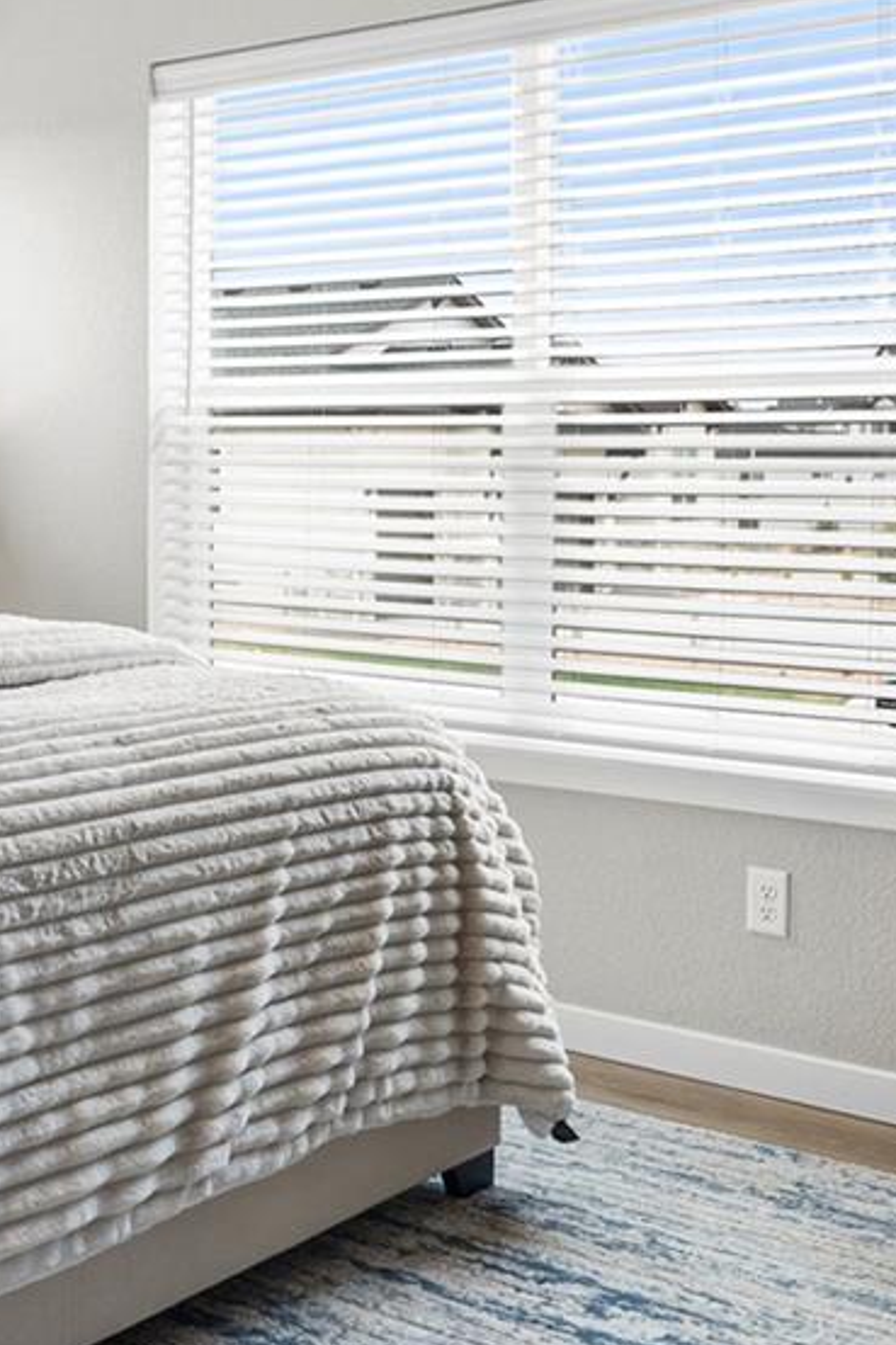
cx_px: 97
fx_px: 1942
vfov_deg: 37.9
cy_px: 481
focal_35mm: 52
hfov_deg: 25.2
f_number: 8
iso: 200
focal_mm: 18
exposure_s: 1/6
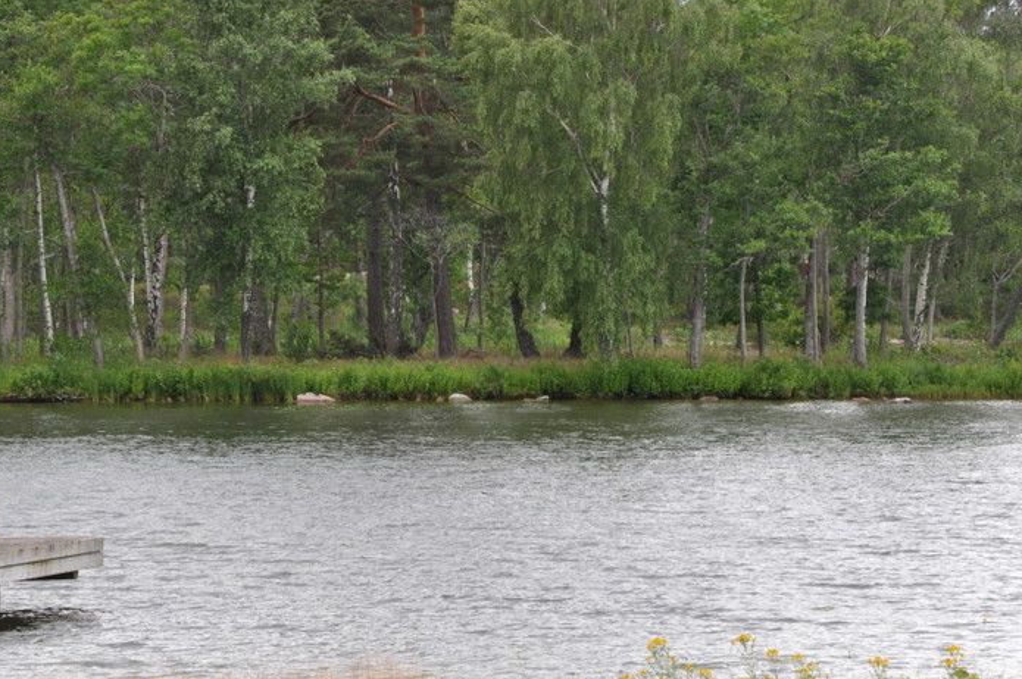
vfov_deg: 6.3
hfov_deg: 9.5
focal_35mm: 218
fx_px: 6174
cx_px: 575
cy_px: 267
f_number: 11
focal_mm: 105
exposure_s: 1/200
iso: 400
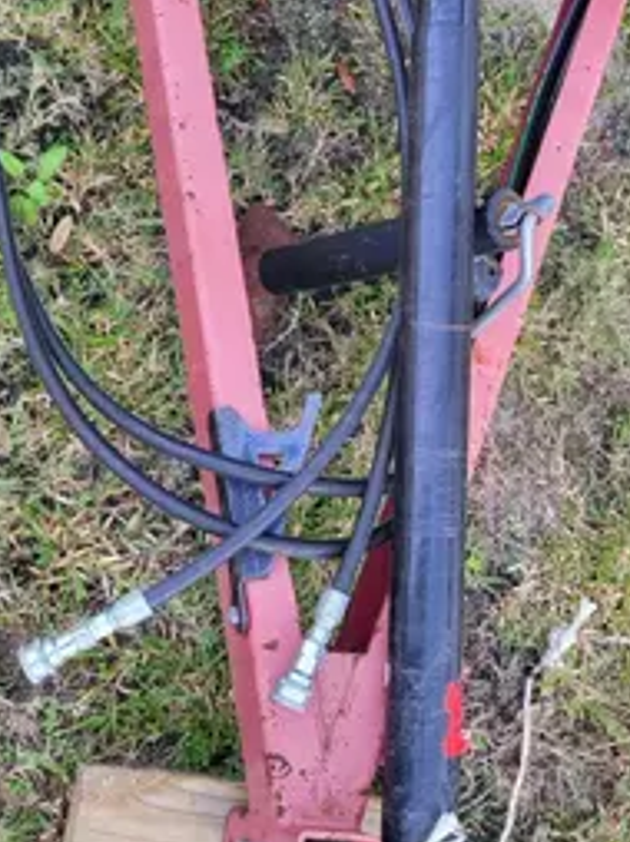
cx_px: 375
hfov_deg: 35.0
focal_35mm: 41
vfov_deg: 45.8
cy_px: 391
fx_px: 997
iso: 50
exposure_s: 1/120
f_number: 1.8
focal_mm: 5.4
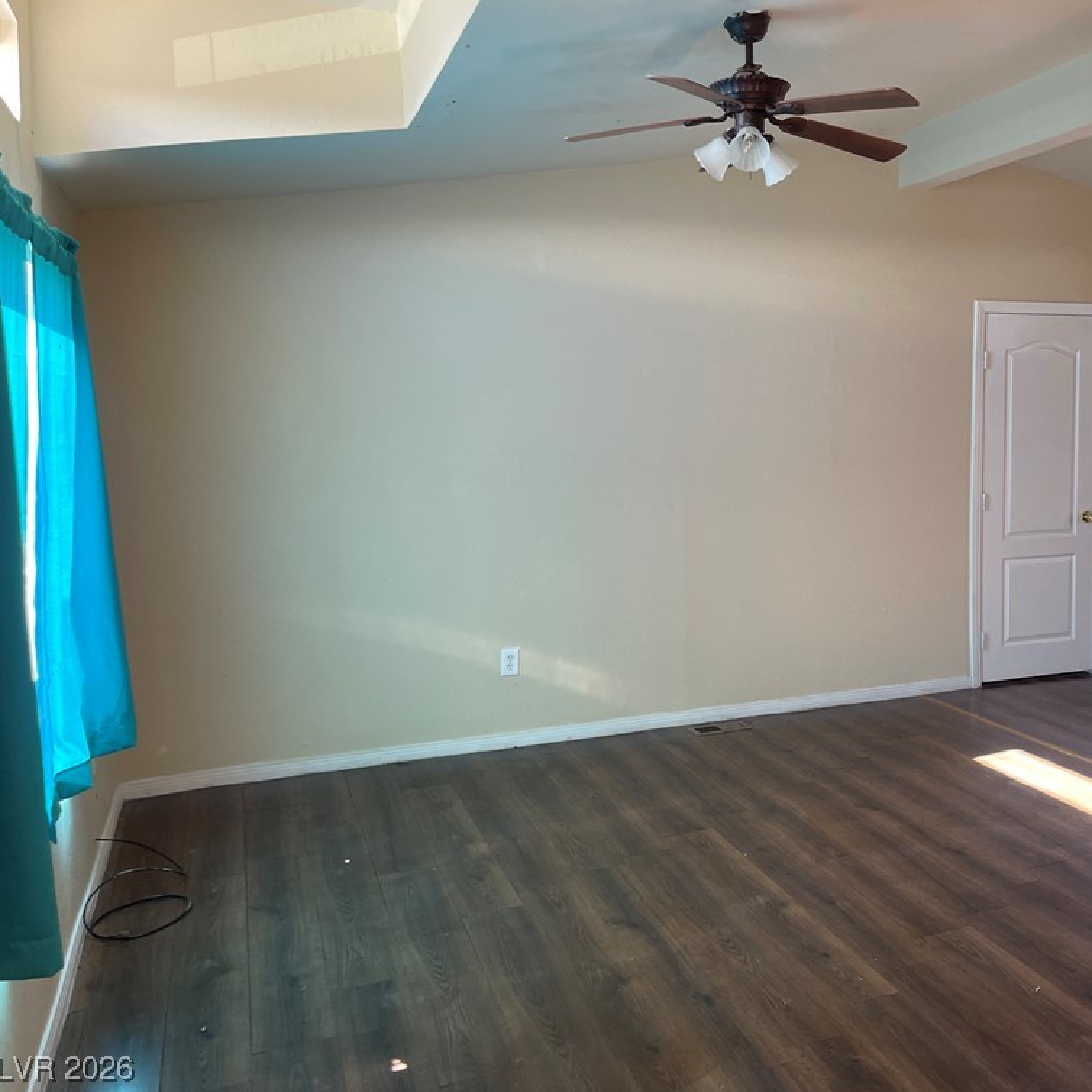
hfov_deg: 53.0
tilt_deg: -7.7
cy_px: 545
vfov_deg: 54.0
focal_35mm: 30
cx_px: 728
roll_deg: -0.7
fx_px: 1071
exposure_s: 1/121
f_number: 1.6
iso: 125
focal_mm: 5.1
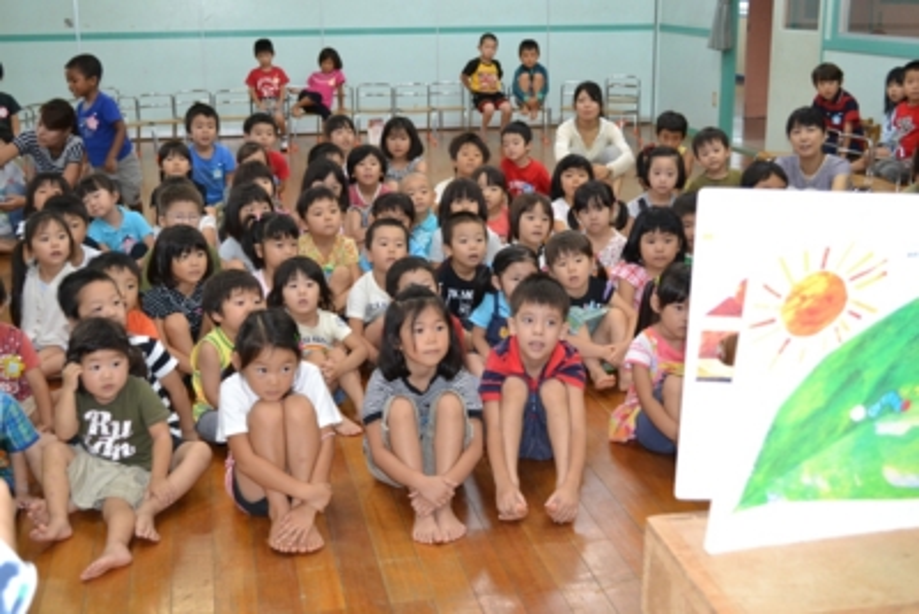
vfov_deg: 29.9
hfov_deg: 43.6
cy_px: 307
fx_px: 1149
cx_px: 460
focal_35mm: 45
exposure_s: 1/60
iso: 1800
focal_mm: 30
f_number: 4.5
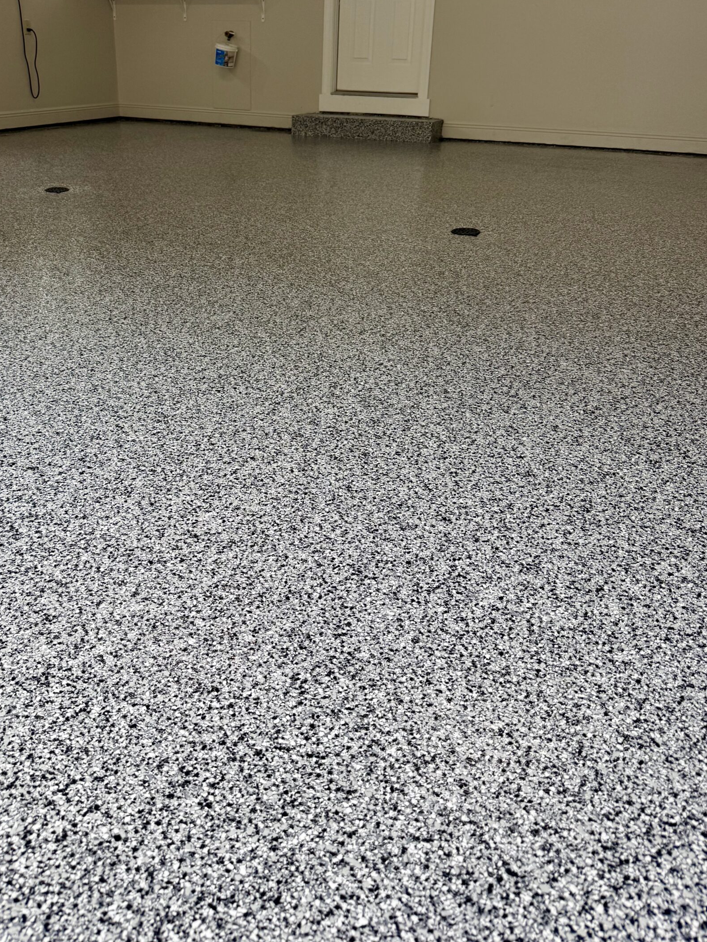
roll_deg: -1.9
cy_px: 423
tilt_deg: -24.9
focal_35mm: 29
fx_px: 790
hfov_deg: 48.1
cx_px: 301
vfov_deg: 61.5
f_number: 1.78
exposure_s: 1/423
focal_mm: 6.76
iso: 80
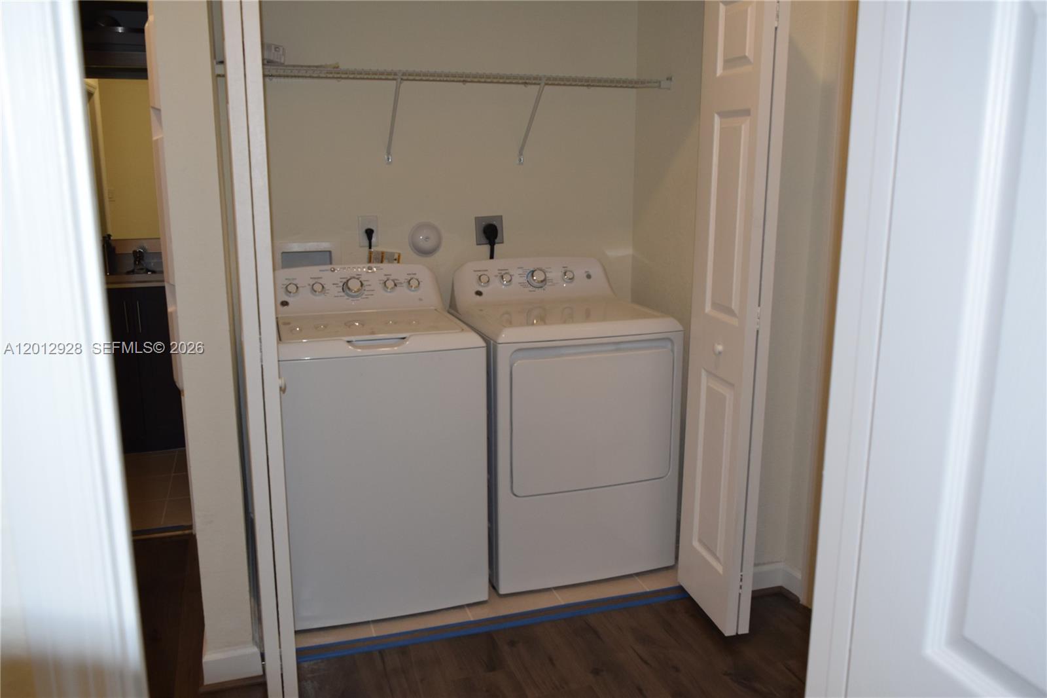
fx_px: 872
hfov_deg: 61.9
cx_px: 524
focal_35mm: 30
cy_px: 349
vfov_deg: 43.6
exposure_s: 1/100
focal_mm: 20
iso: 800
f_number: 5
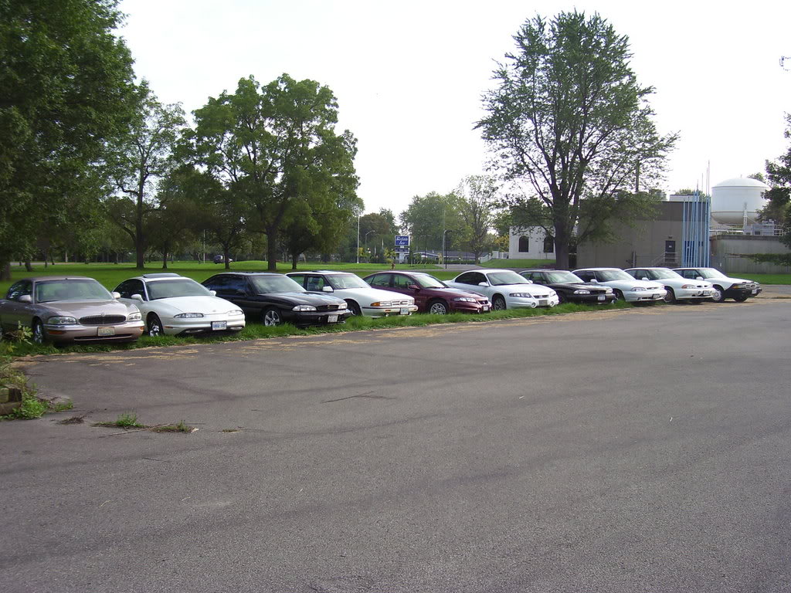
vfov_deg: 34.3
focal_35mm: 42
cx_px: 396
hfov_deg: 44.8
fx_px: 960
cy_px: 296
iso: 80
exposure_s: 1/500
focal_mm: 7
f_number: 3
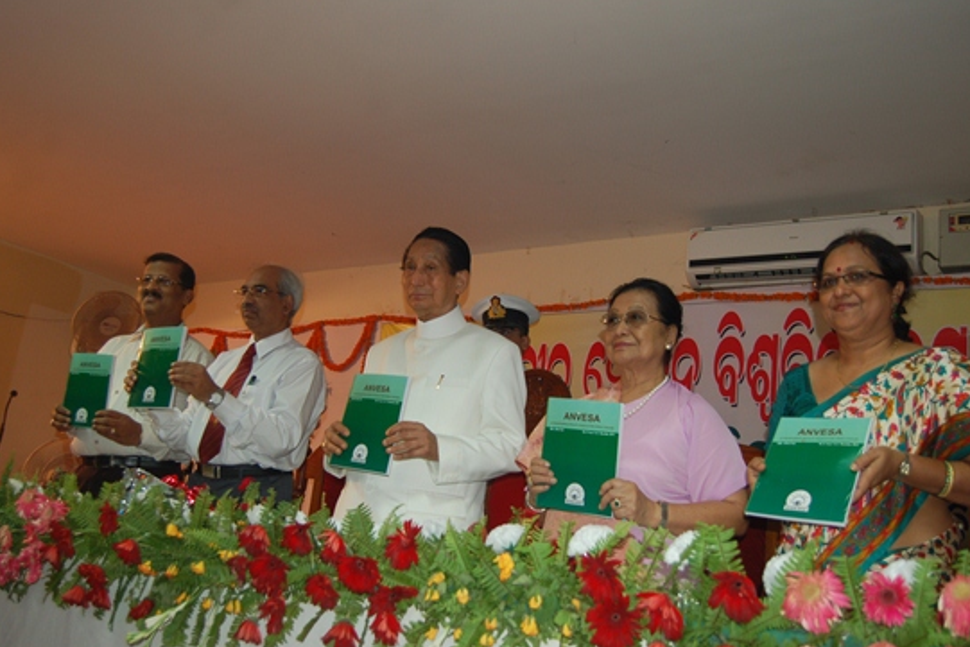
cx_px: 477
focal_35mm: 34
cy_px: 324
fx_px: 916
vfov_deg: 38.9
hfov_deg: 55.8
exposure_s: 1/60
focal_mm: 22
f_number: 3.8
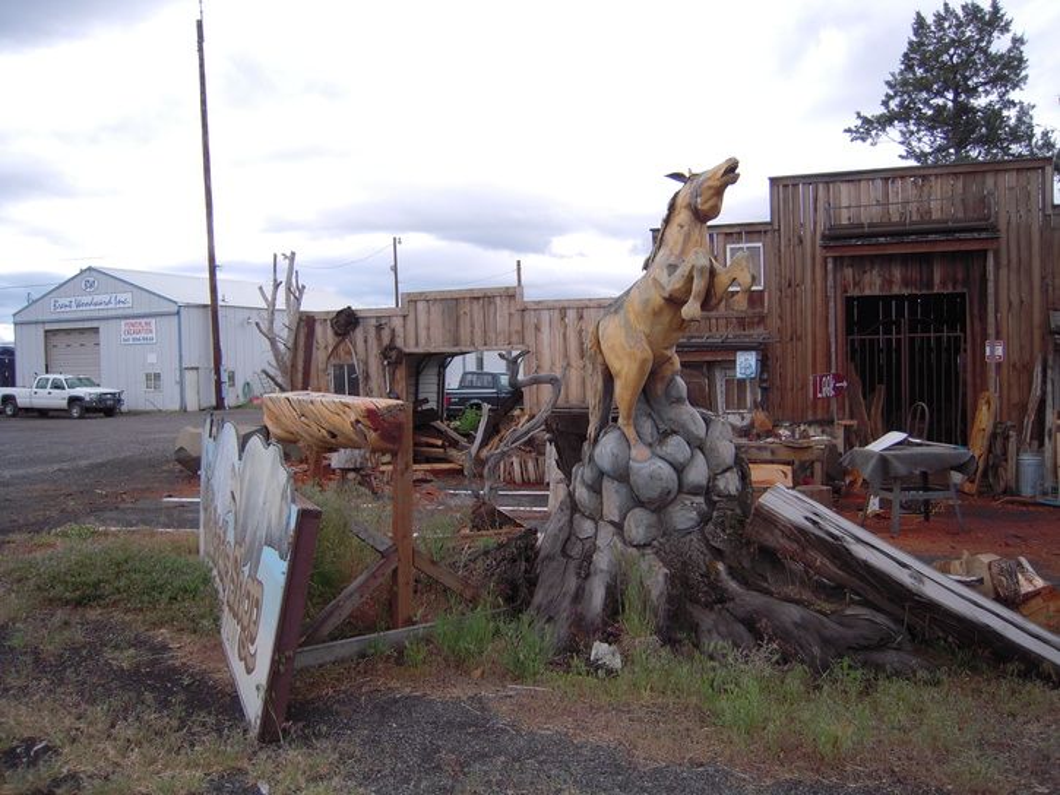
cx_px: 530
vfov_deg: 49.8
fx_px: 858
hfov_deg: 63.4
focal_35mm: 28
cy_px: 398
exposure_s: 1/500
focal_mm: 5
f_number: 2.7
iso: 100
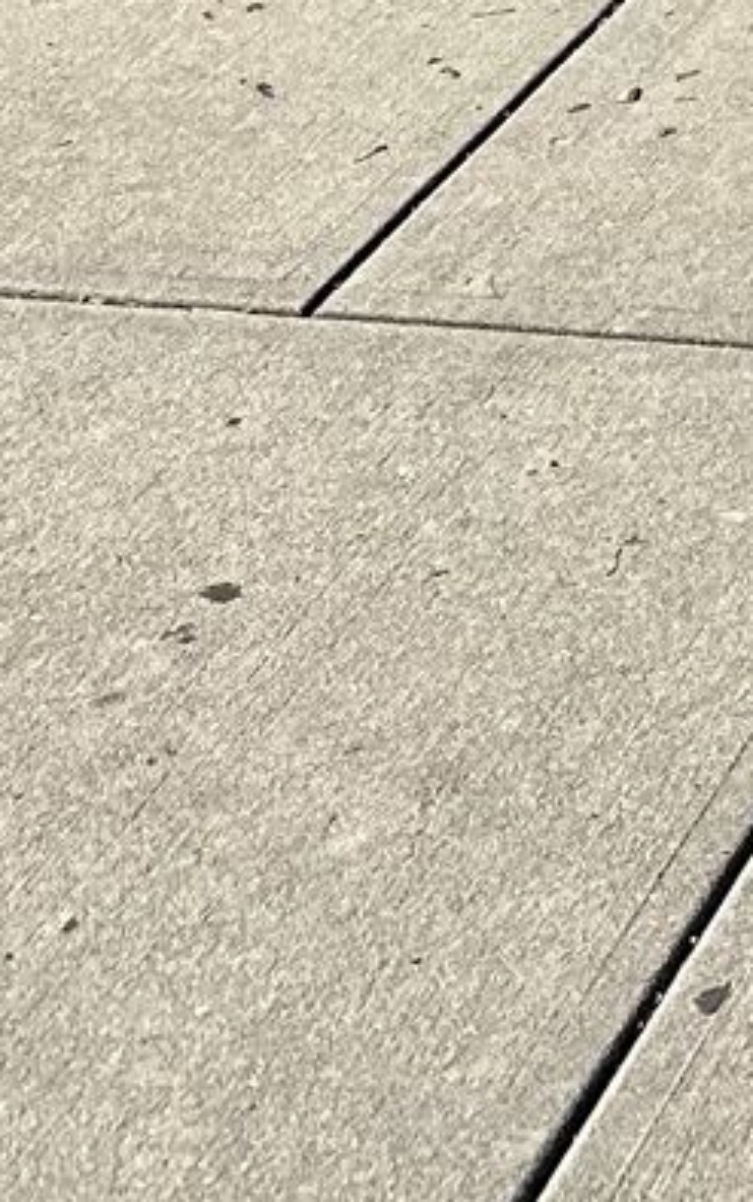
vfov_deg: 13.4
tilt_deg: -1.8
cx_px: 1802
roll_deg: -0.4
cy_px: -1355
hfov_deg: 9.2
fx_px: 4226
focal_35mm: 129
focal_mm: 6.86
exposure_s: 1/2591
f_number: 1.78
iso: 80
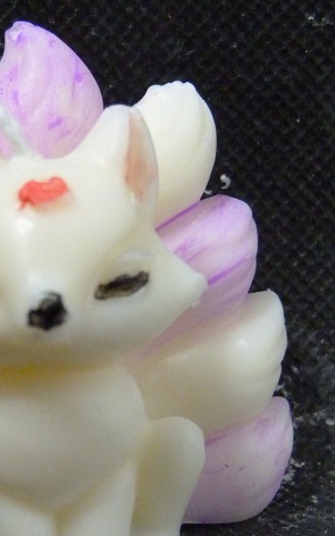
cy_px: 329
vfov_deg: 20.6
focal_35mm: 101
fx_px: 1475
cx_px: 74
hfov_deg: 12.9
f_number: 3.2
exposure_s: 1/25
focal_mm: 9.4
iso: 800
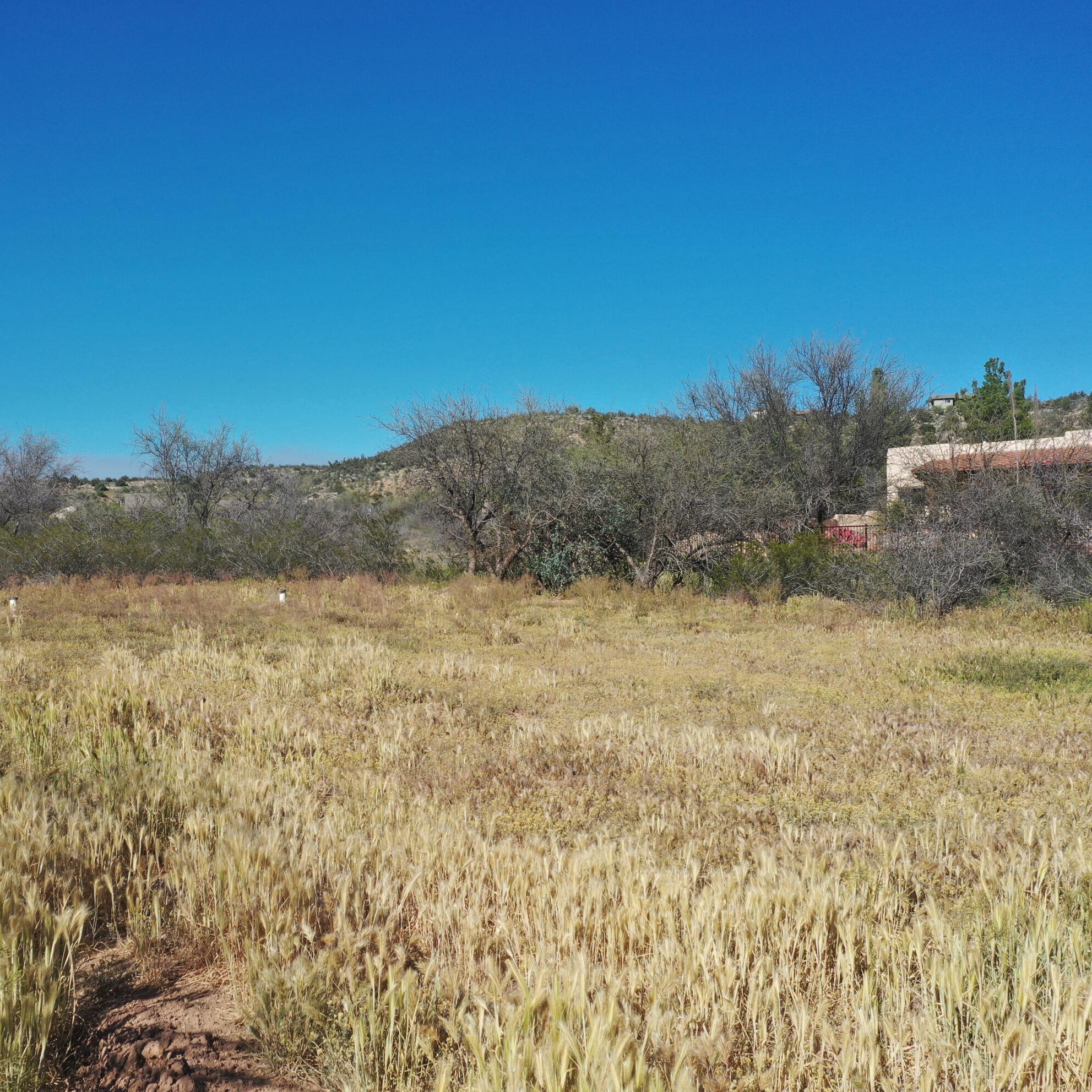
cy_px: 549
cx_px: 350
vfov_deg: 46.0
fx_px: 1285
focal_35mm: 36
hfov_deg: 45.2
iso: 100
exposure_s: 1/640
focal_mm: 10.26
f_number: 5
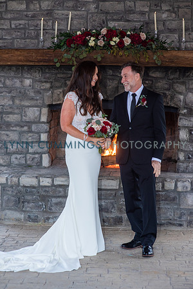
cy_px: 144
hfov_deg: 16.1
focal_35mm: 85
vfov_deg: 23.9
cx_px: 96
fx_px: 683
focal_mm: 85
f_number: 3.2
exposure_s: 1/125
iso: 640
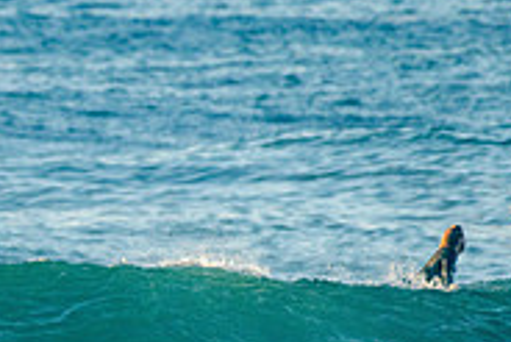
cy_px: 430
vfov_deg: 0.9
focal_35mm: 1574
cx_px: -244
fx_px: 22359
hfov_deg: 1.3
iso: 640
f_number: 5.6
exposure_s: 1/1600
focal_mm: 500
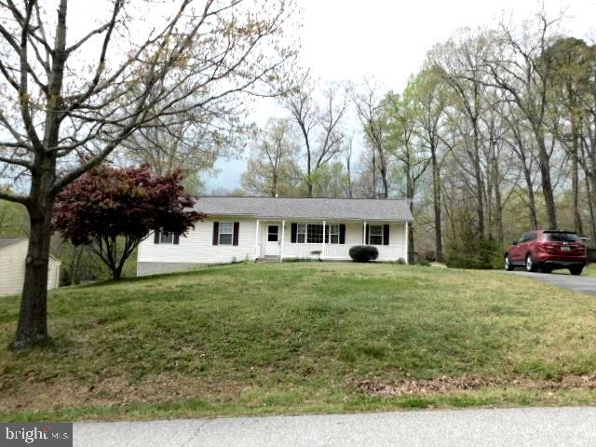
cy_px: 224
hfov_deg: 60.0
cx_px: 298
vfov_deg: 46.8
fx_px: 517
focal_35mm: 30
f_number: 3.2
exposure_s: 1/1250
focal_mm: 5.3
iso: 125
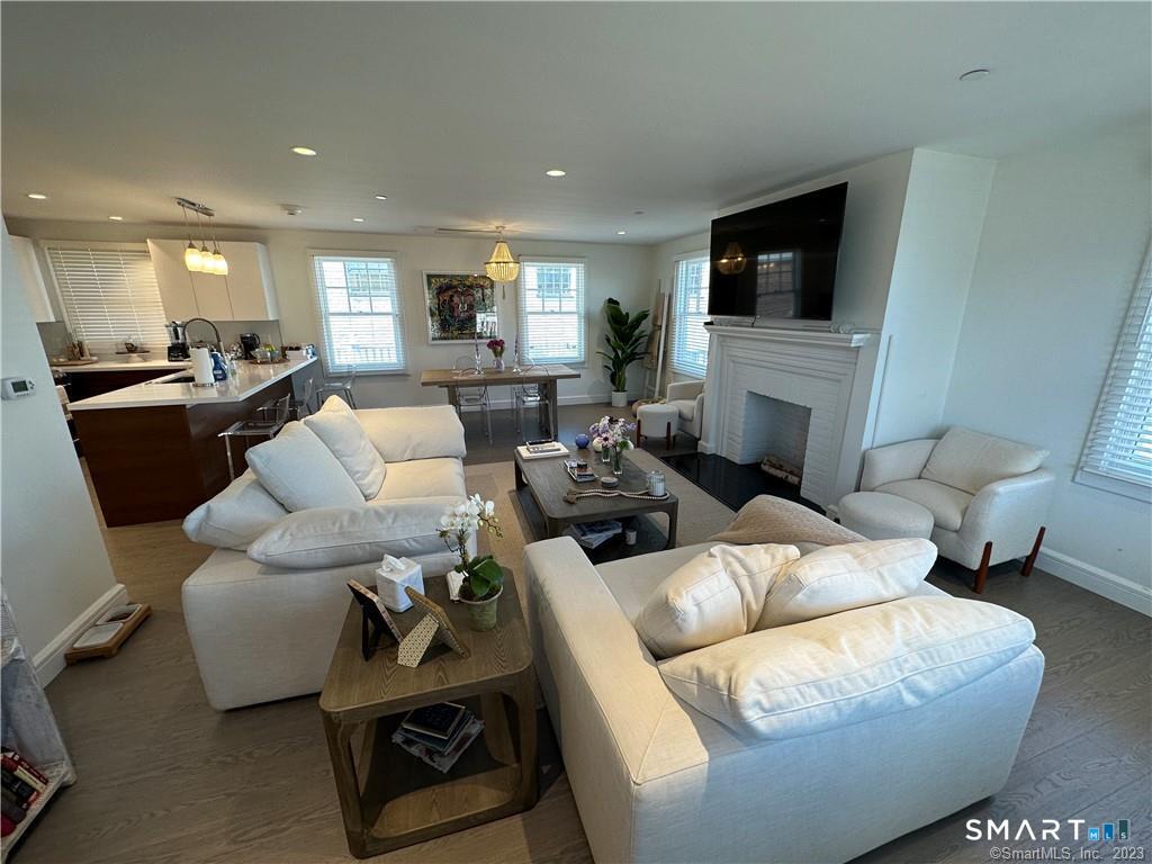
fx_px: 466
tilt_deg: -16.0
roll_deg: -0.2
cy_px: 432
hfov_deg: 102.1
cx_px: 576
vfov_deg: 85.7
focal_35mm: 14
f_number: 2.2
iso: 80
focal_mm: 2.22
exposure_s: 1/120
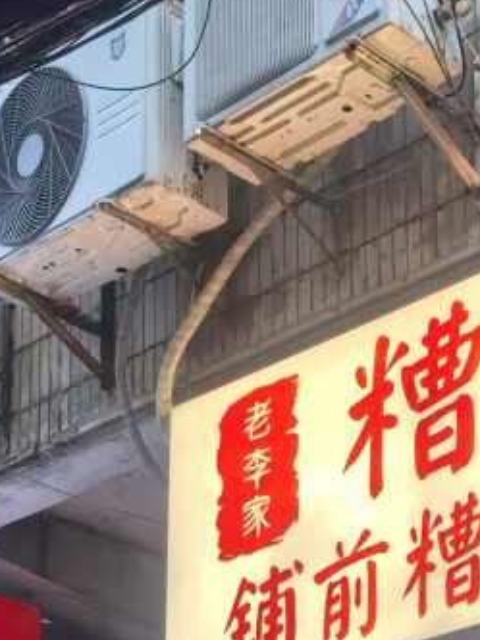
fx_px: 1923
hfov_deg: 14.1
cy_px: 927
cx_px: 407
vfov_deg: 17.2
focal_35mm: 104
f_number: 1.9
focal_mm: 5.52
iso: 160
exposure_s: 1/615
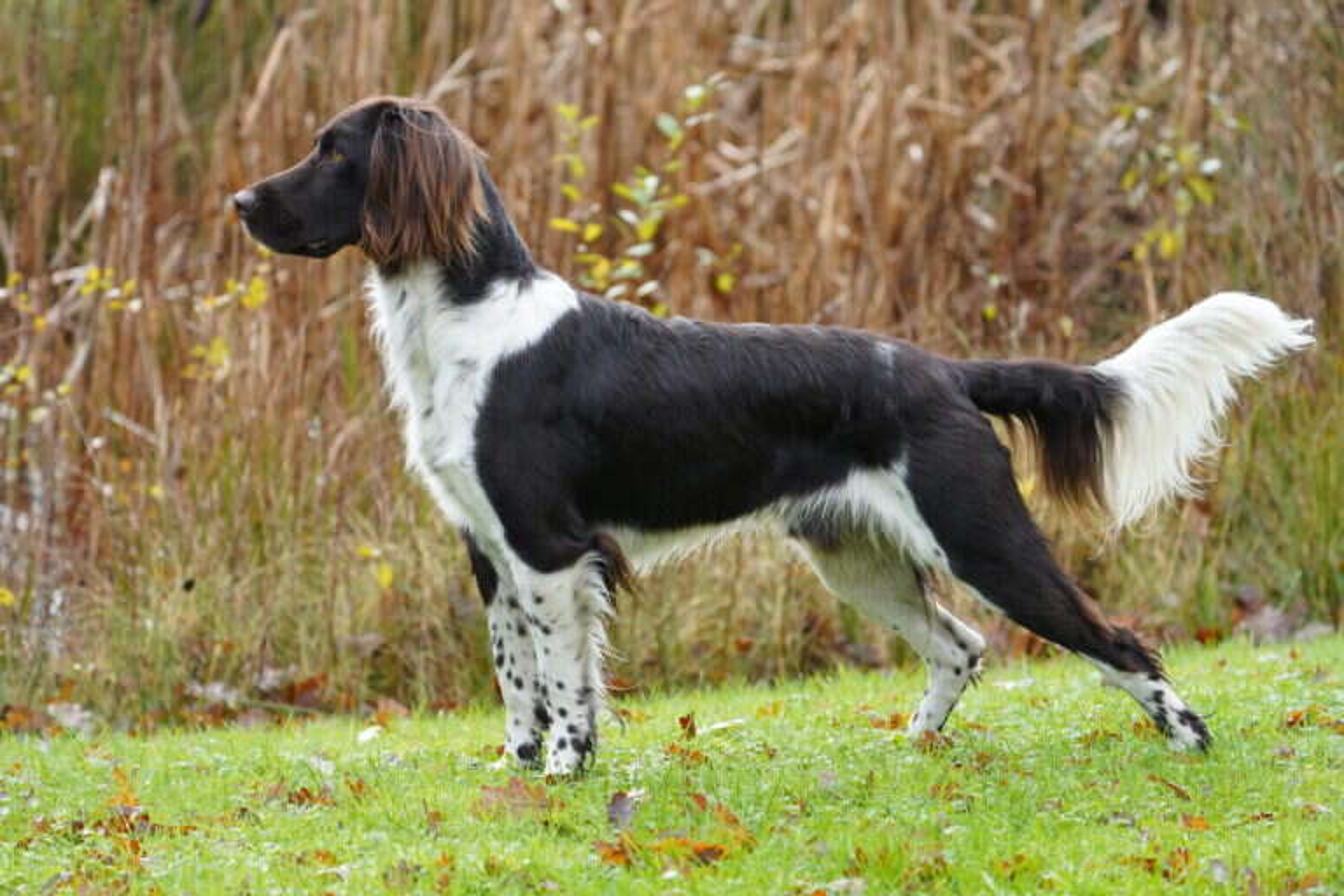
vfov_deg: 6.9
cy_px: 448
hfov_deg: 10.3
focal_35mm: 200
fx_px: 7466
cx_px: 672
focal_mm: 200
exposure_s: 1/250
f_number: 5.6
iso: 800
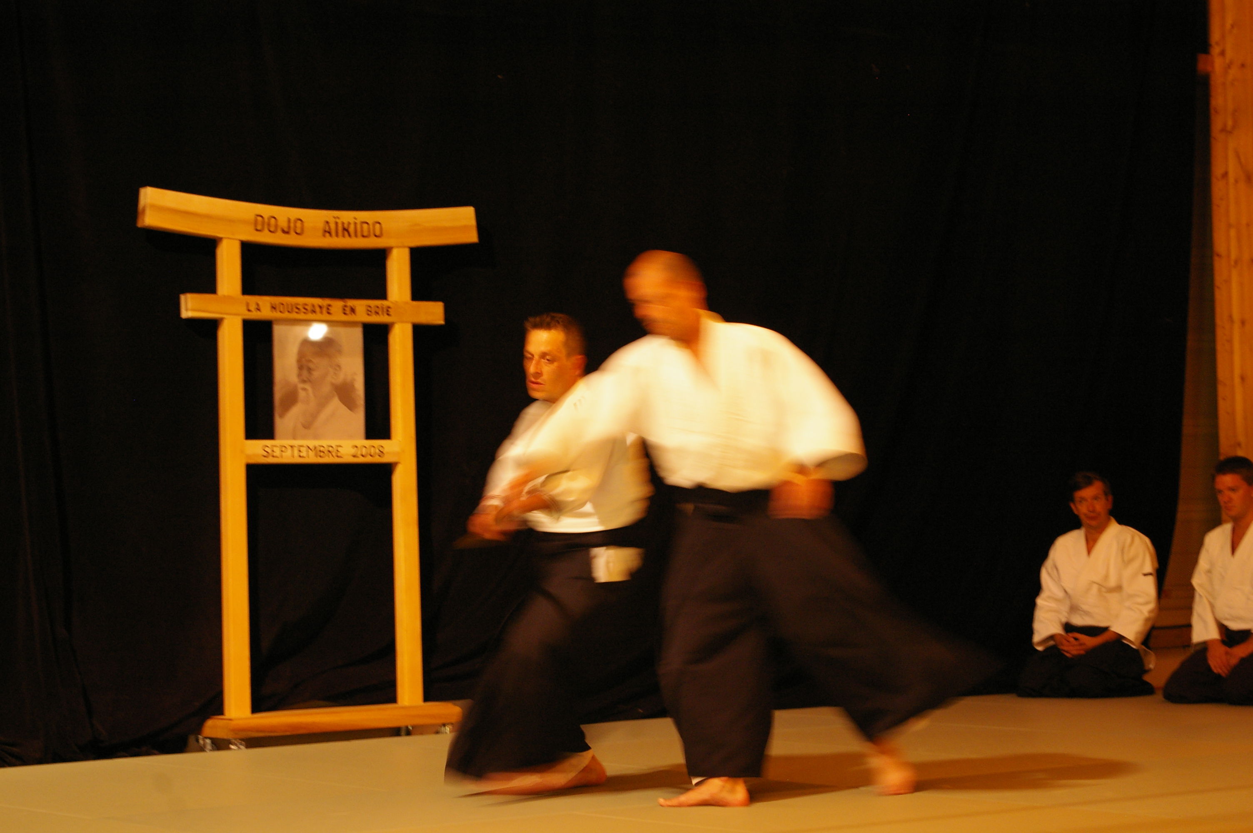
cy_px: 416
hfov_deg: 27.0
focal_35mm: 75
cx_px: 626
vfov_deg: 18.1
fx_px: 2608
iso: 800
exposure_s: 1/15
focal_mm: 50
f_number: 5.6
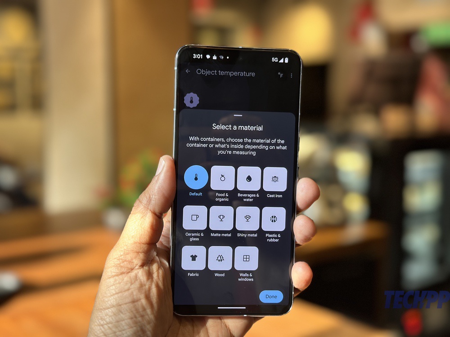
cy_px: 168
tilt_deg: -6.9
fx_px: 624
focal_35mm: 48
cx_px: 225
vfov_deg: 30.3
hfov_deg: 39.7
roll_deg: -0.4
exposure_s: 1/100
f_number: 1.78
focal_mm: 6.86
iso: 160
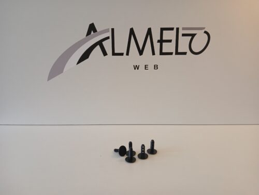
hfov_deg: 67.3
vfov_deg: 53.1
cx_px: 130
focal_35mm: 26
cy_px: 98
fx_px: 195
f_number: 1.8
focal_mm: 3.98
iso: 32
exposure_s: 1/50
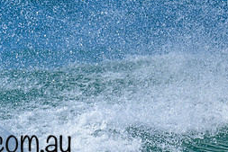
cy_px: 141
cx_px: -32
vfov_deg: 0.6
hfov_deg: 1.0
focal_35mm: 2131
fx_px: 13503
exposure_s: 1/2000
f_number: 6.3
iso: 250
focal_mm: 800
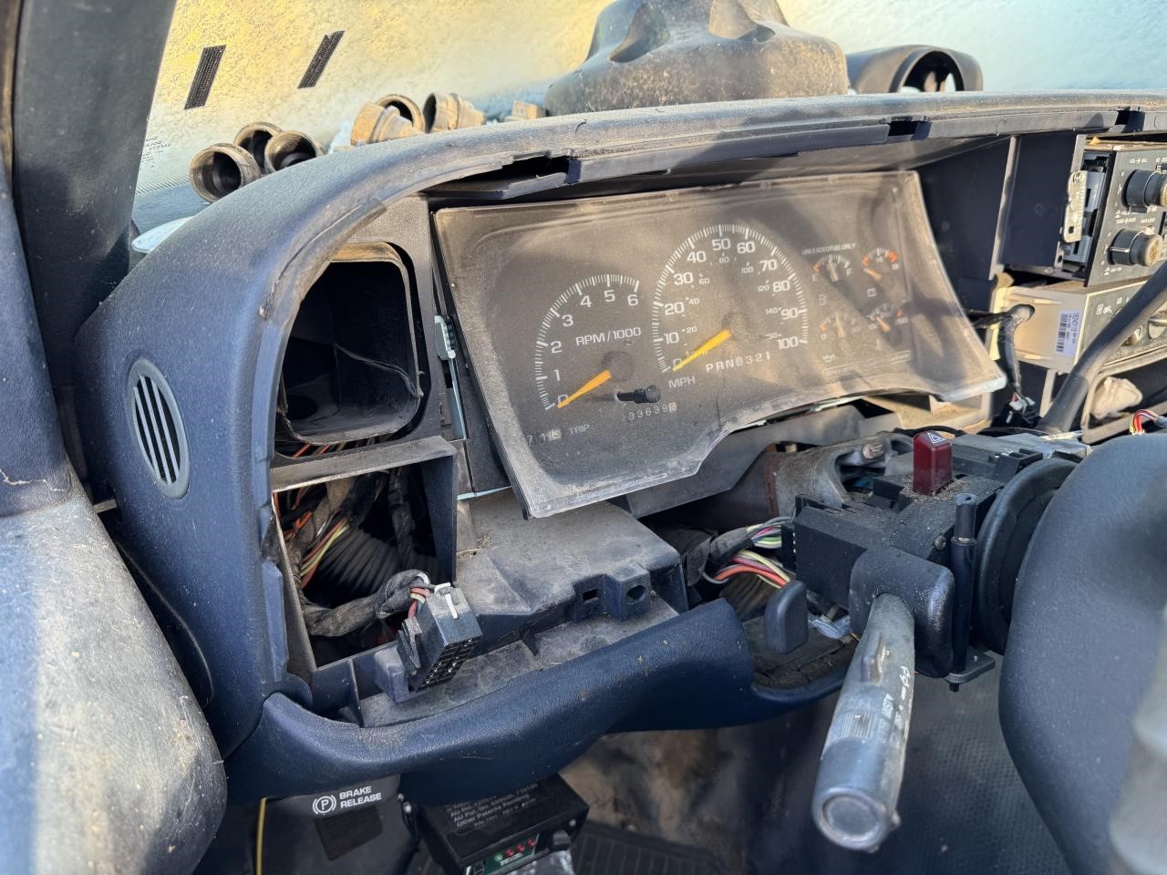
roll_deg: -10.6
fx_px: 809
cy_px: 438
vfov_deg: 56.8
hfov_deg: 71.6
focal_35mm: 24
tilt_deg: -31.1
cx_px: 584
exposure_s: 1/123
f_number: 1.78
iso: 100
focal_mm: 6.76
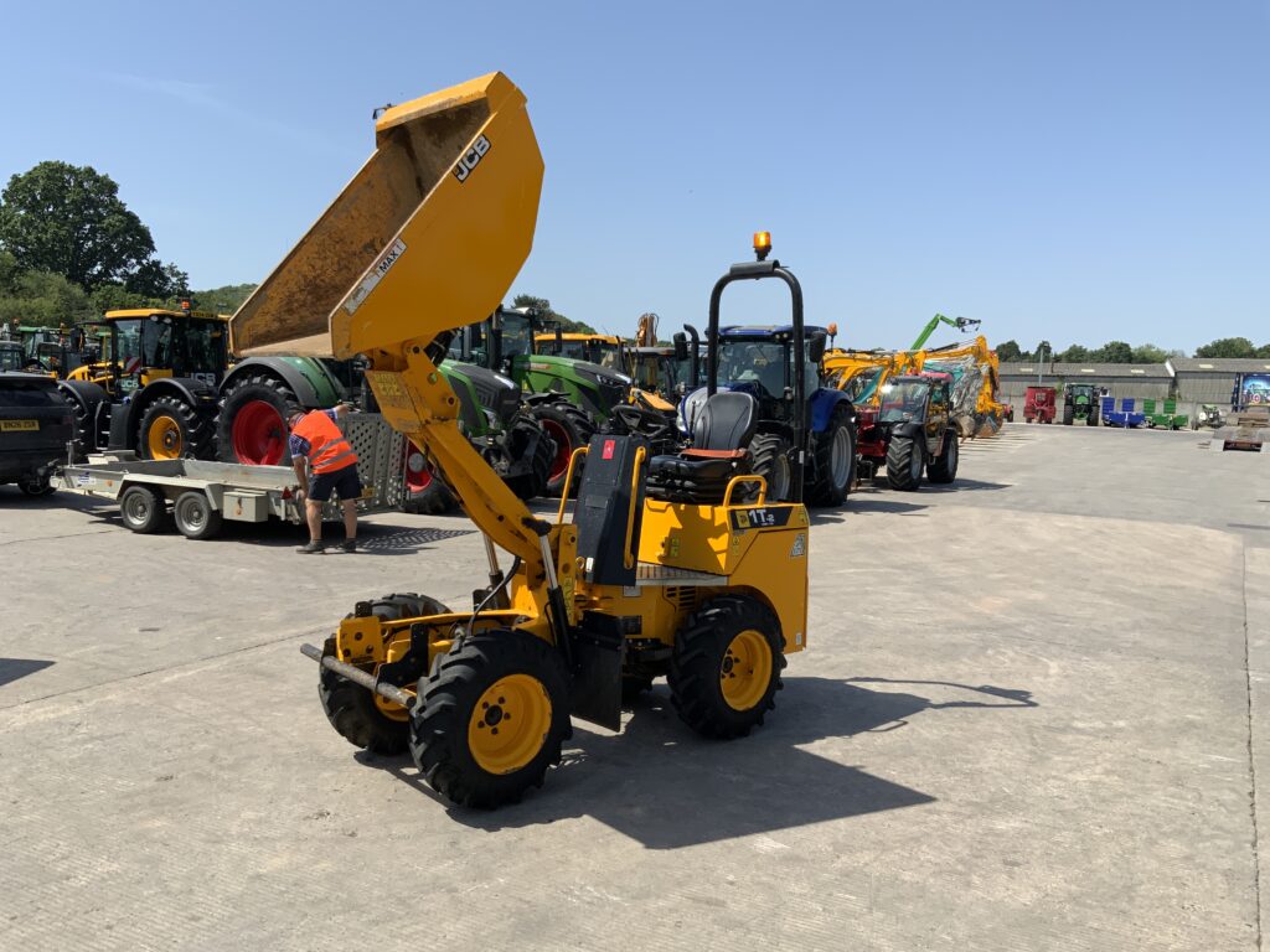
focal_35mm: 29
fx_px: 1064
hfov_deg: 61.7
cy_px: 476
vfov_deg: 48.2
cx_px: 635
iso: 16
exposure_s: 1/1912
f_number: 1.8
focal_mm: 3
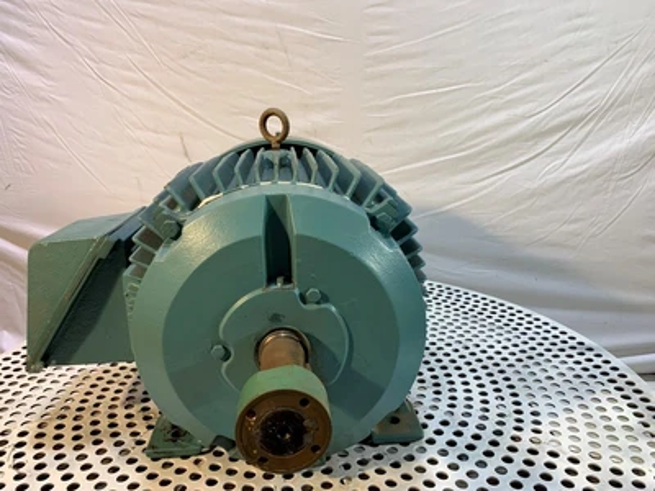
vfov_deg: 53.1
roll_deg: +0.9
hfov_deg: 67.3
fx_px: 492
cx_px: 328
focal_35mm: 26
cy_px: 246
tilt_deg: -14.6
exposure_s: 1/120
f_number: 1.8
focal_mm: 4.25
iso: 40
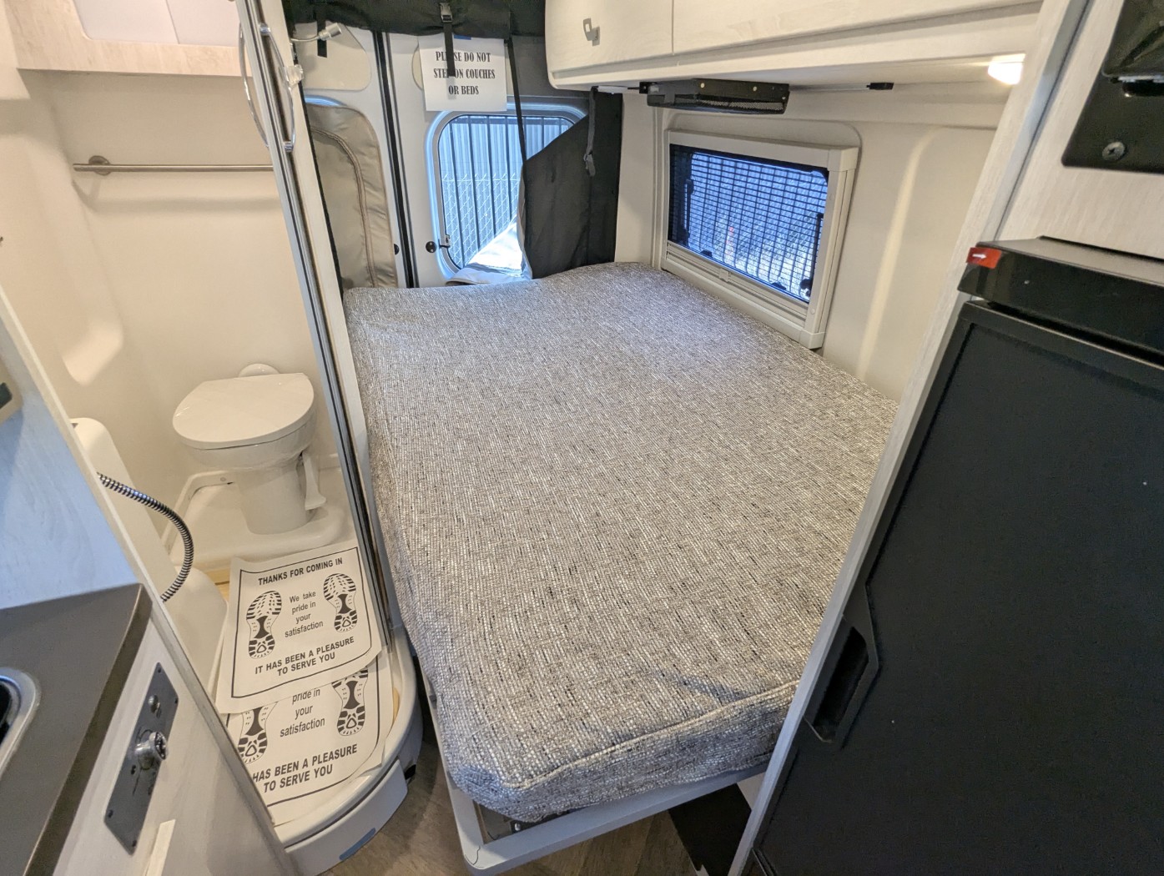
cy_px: 438
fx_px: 539
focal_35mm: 16
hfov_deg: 94.4
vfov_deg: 78.2
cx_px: 582
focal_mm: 2.35
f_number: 2.2
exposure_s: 1/76.8
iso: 209
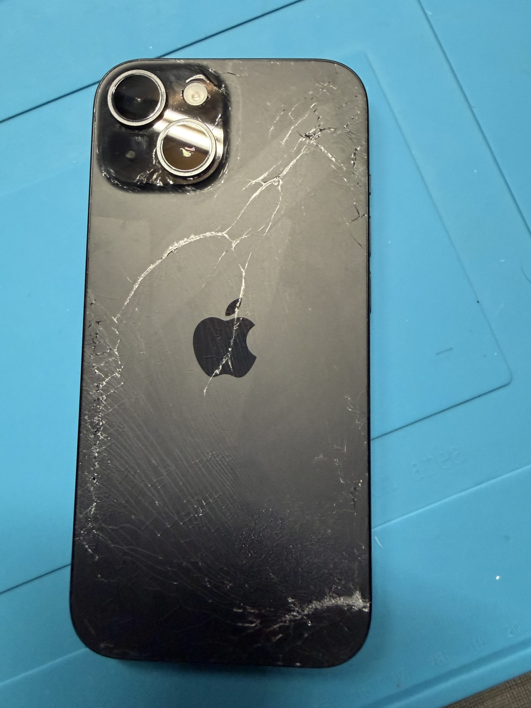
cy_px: 354
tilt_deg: -82.6
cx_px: 266
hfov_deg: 56.8
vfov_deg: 71.6
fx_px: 491
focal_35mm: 24
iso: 500
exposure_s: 1/60
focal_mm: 2.22
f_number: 2.2
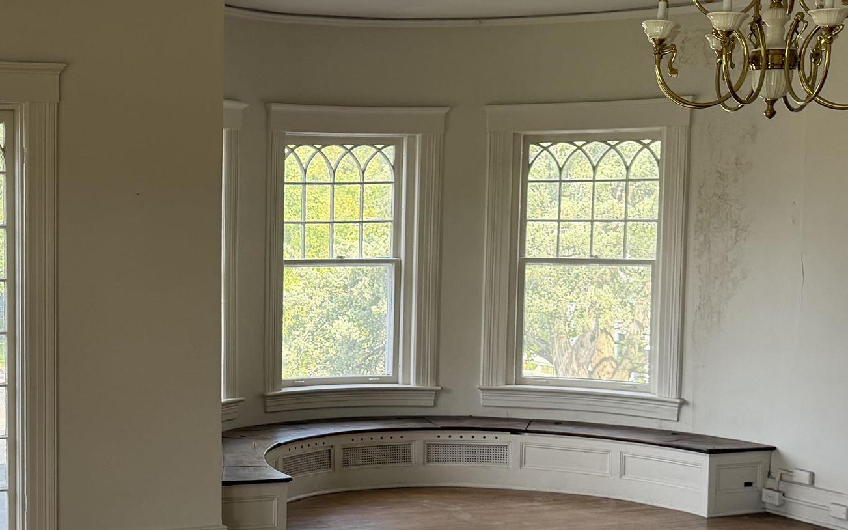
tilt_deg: -5.4
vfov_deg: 21.6
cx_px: 85
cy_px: 346
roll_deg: +0.3
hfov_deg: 32.3
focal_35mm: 60
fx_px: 1386
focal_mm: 6.76
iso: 80
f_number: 1.78
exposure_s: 1/332
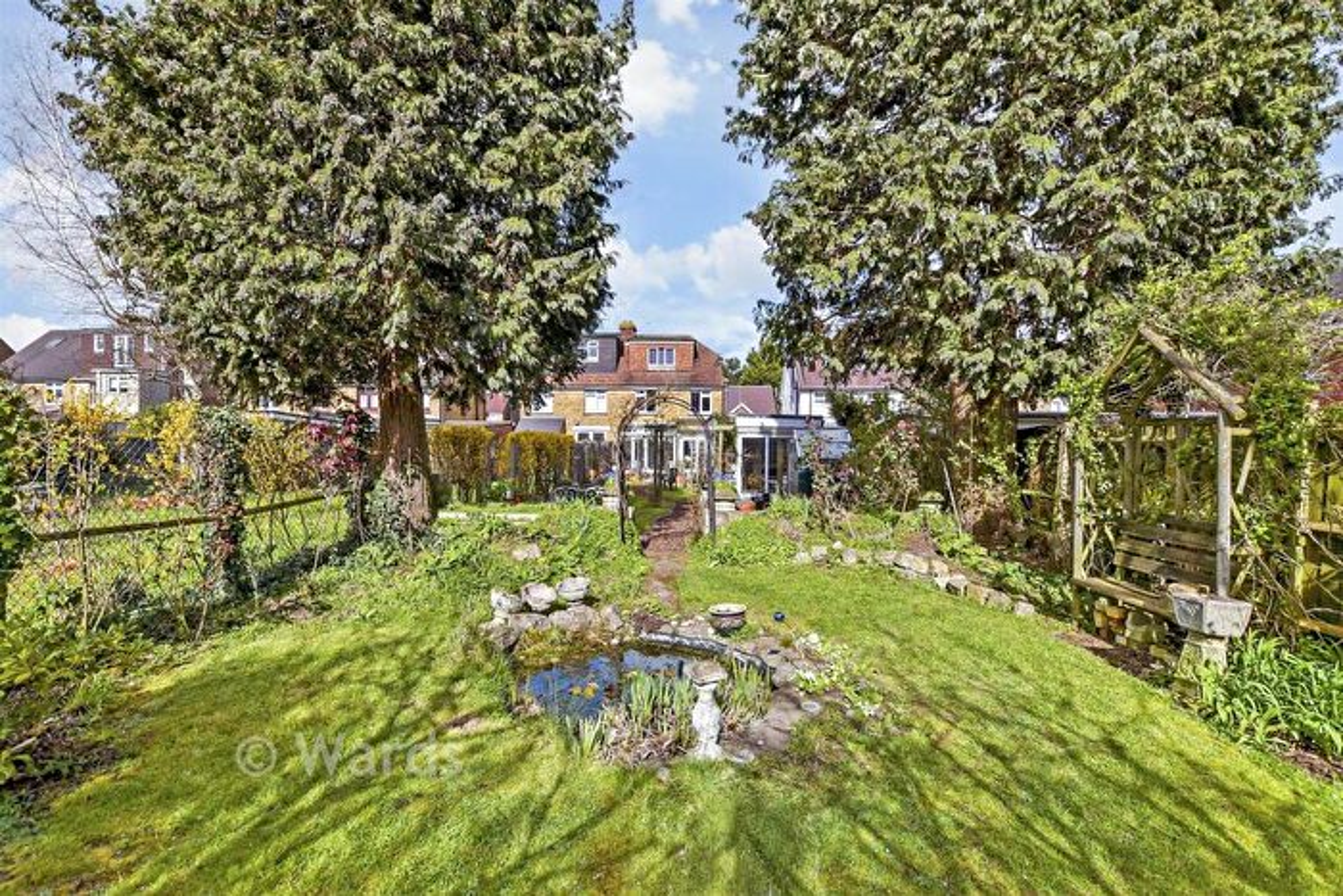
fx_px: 560
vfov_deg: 77.4
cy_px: 448
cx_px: 672
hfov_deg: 100.4
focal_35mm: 15
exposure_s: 1/1000
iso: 320
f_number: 8
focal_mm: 10
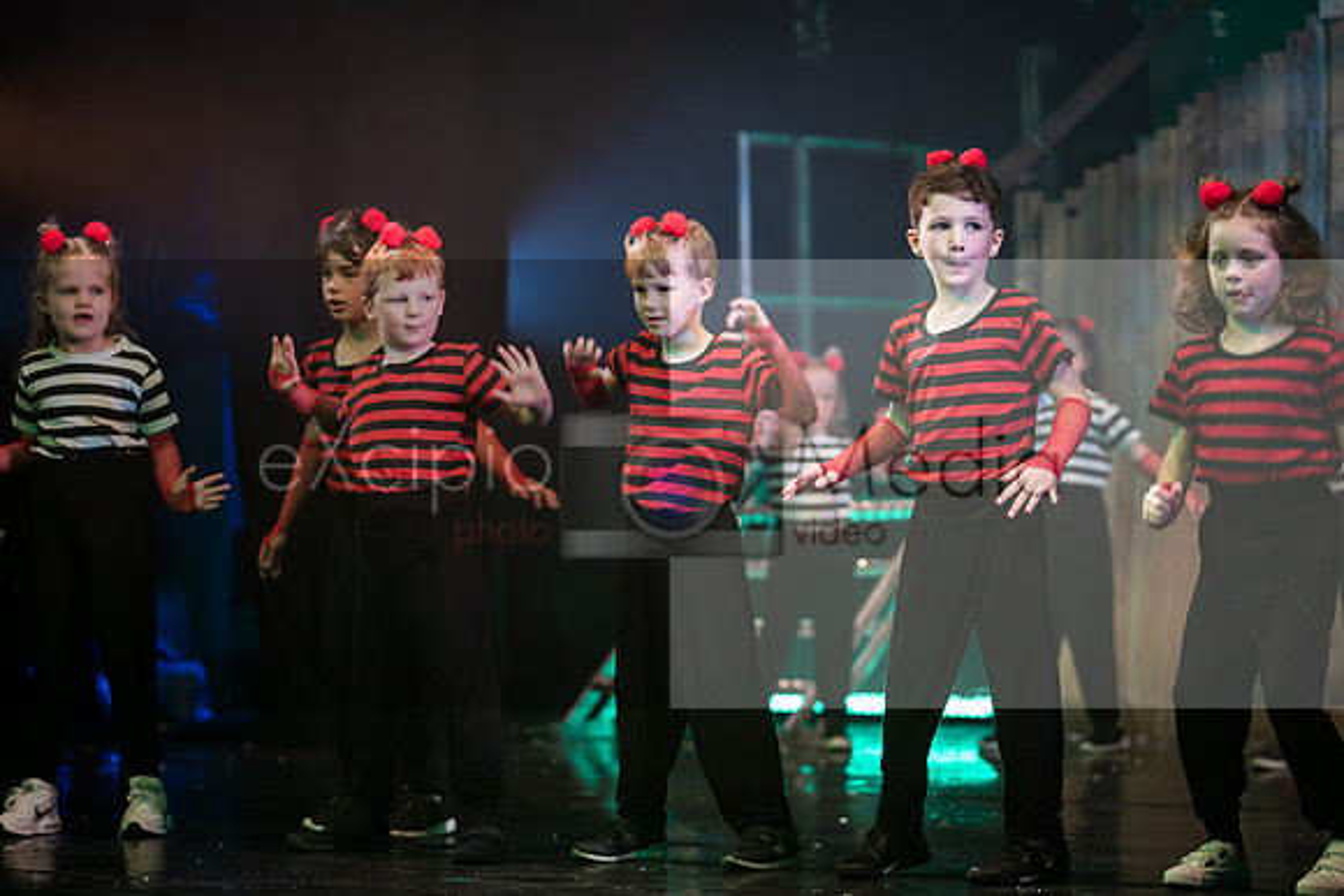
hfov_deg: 17.3
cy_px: 480
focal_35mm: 118
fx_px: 4407
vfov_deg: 11.6
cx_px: 713
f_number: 2.8
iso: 1250
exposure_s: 1/125
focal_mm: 110
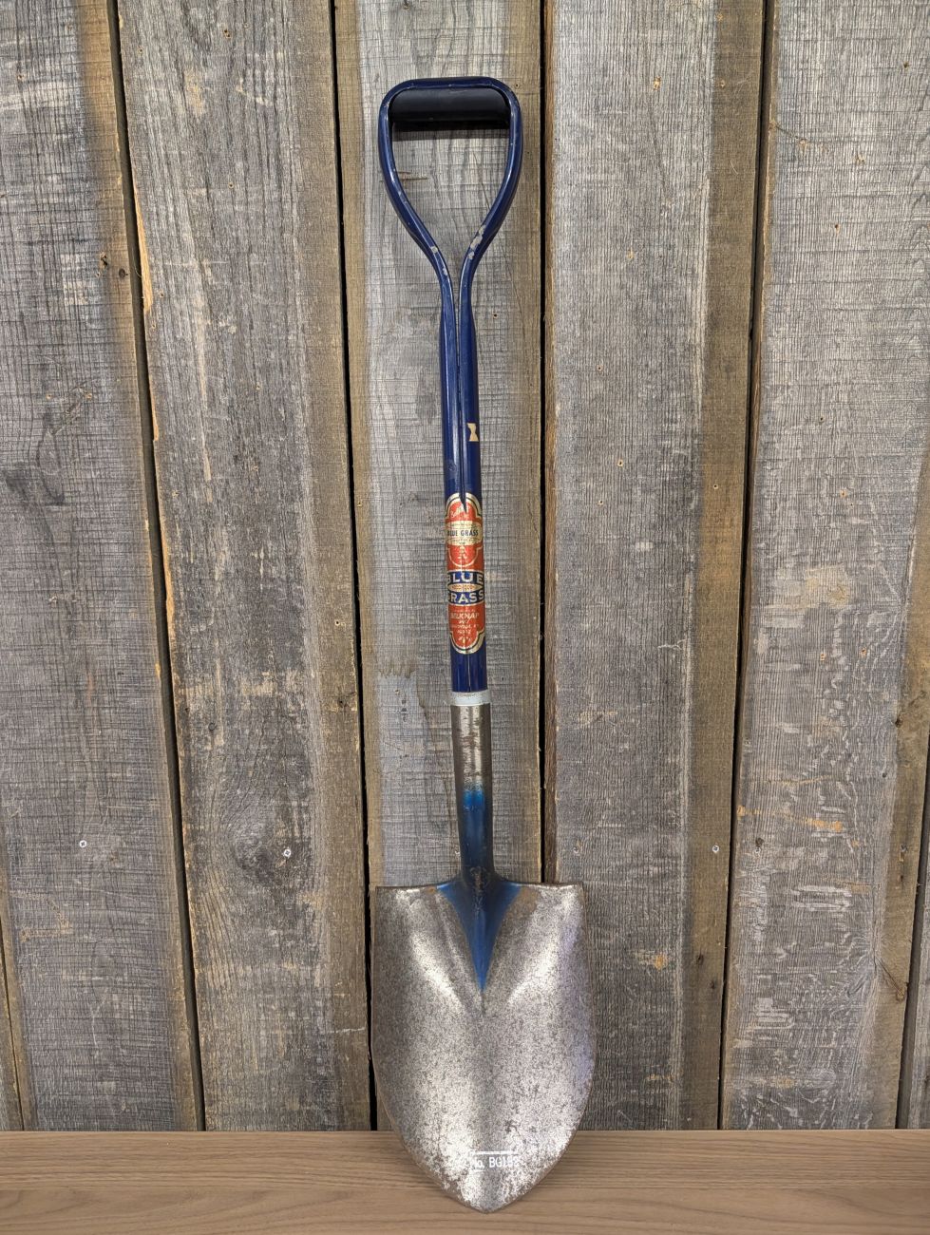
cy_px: 618
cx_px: 465
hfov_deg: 56.9
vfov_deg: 71.5
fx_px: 857
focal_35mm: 24
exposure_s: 1/40
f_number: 1.68
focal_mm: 6.9
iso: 396
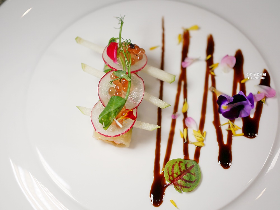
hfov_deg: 38.2
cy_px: 105
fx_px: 405
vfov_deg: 29.1
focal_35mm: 50
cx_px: 140
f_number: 2
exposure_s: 1/500
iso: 200
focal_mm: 25
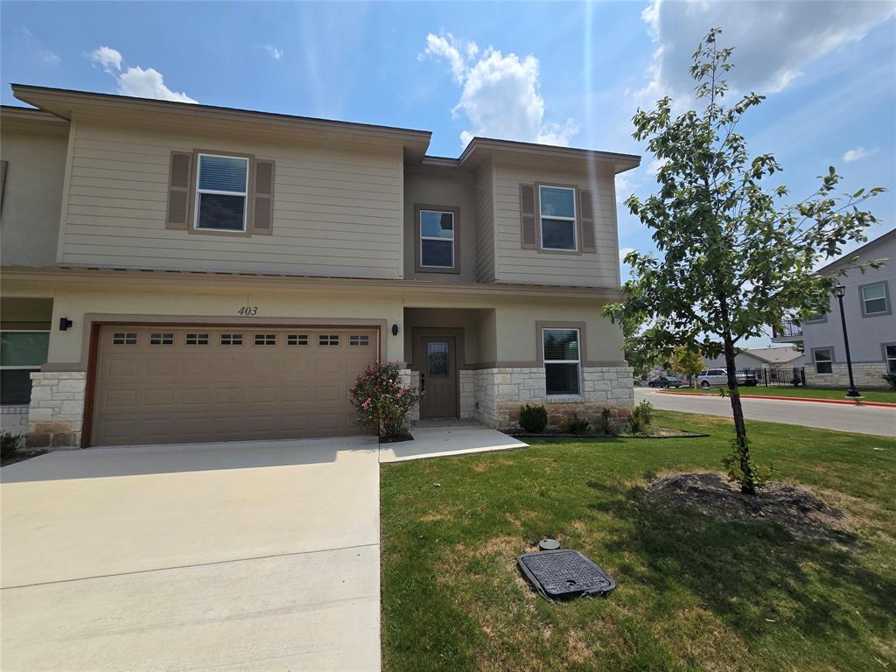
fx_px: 336
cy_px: 336
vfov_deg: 89.9
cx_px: 448
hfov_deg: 106.2
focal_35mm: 13
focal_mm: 2.2
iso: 50
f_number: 2.2
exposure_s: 1/4279
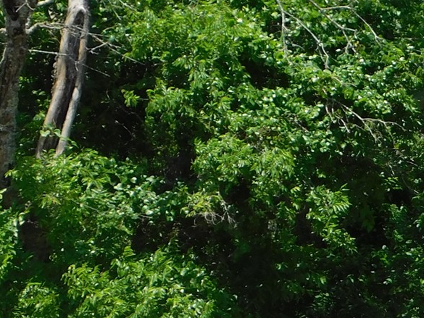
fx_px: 1544
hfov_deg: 14.4
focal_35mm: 126
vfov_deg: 11.8
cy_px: 158
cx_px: 671
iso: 125
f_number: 3.5
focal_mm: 6.3
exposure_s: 1/800
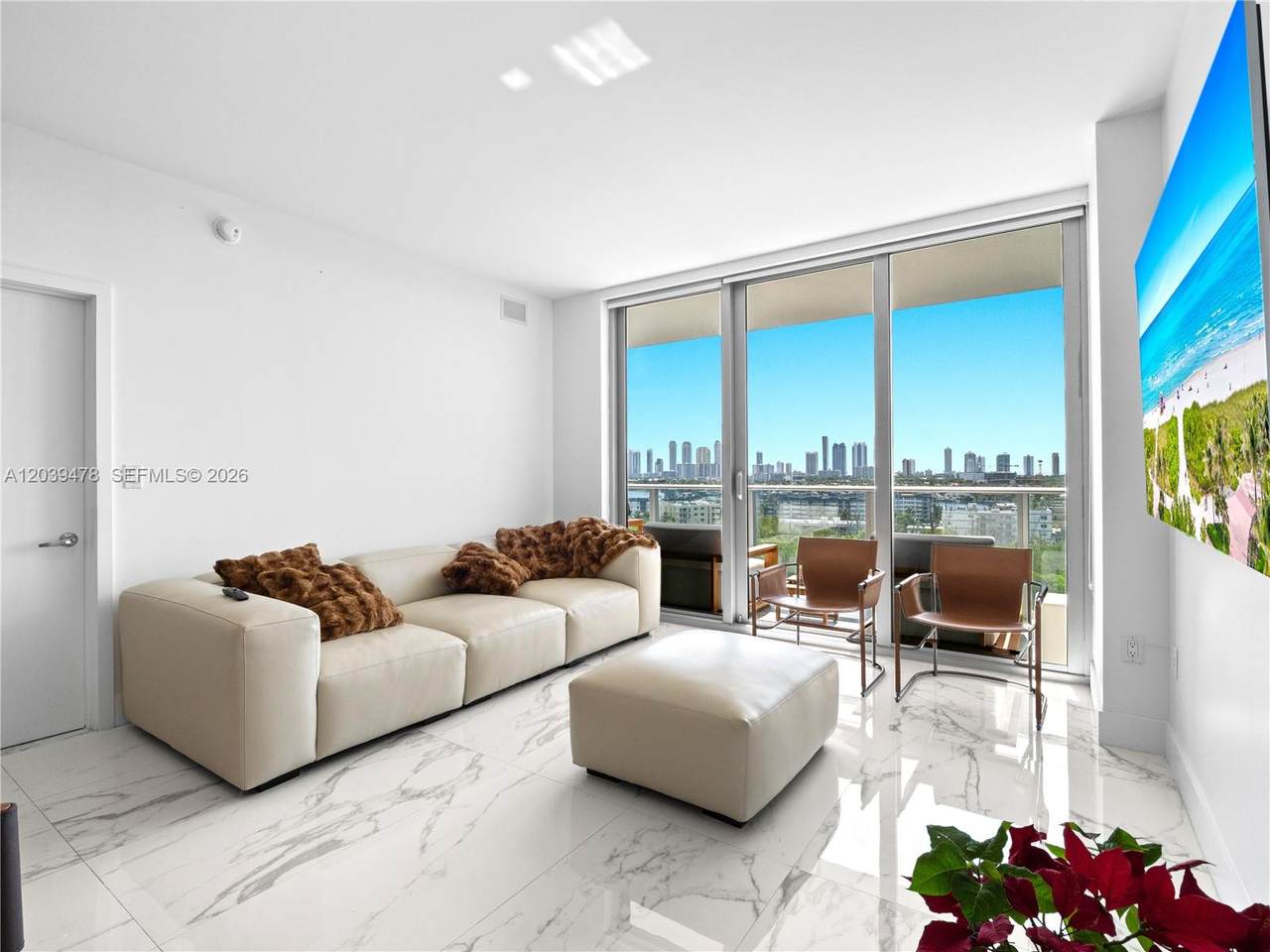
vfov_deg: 78.1
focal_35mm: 16
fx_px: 587
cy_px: 476
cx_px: 635
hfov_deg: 94.5
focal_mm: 8
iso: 400
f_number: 8
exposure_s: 1/13
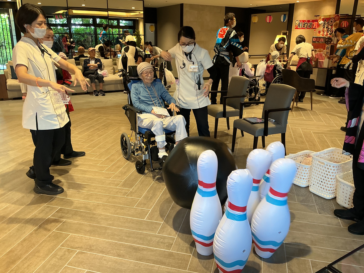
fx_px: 305
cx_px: 182
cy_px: 136
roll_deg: -0.8
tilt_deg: -17.3
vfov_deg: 48.2
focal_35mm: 29
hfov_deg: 61.7
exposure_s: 1/50
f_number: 1.8
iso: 100
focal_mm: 3
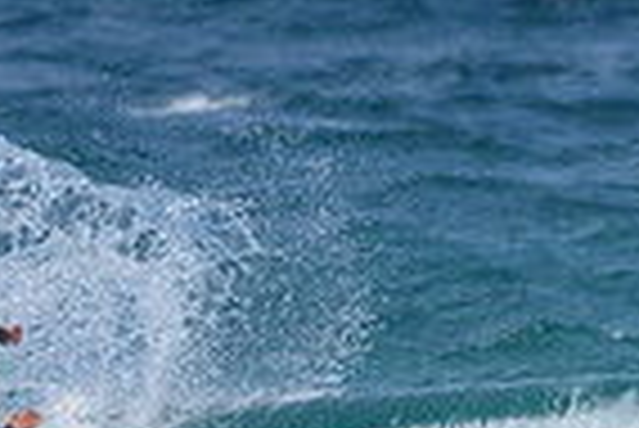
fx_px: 44491
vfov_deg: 0.6
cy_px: 413
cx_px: 10
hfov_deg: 0.8
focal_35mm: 2504
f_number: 5.6
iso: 110
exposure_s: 1/2000
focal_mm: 500
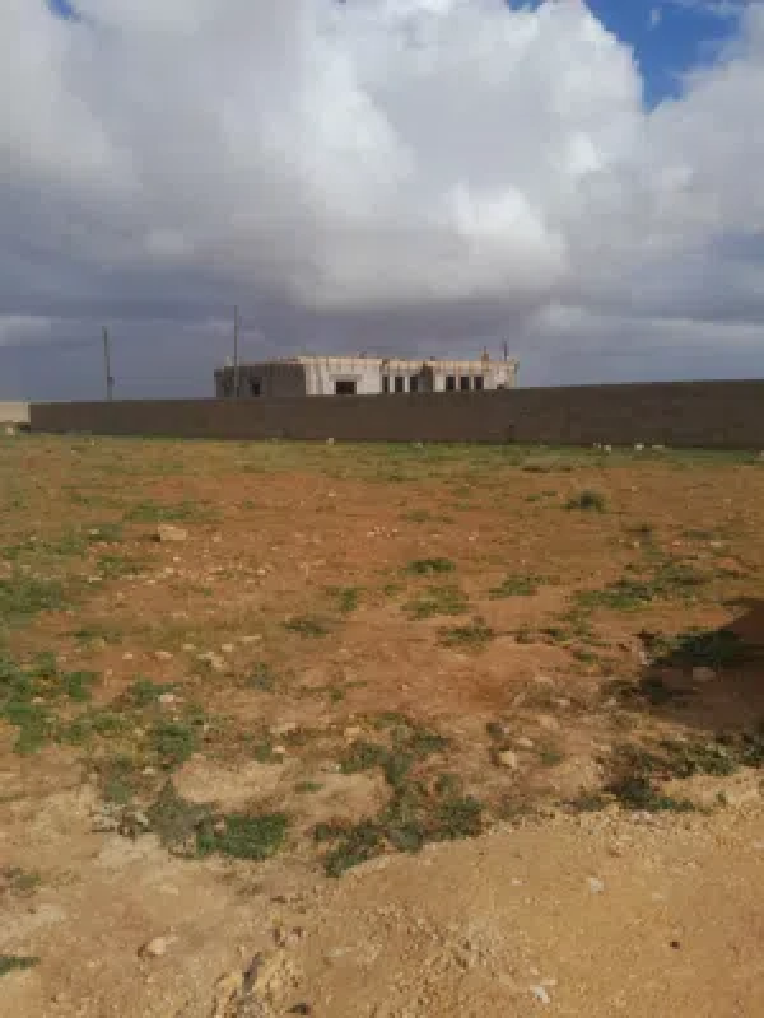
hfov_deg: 53.1
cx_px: 382
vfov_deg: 67.3
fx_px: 765
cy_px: 509
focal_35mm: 26
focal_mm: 3.98
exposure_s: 1/1256
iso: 40
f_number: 1.8
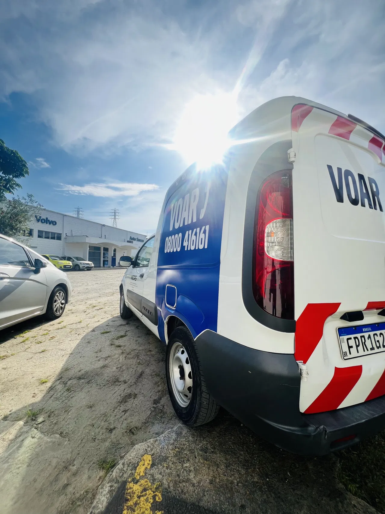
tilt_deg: +1.7
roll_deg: +0.4
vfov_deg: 106.2
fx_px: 193
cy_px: 257
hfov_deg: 89.9
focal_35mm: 13
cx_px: 192
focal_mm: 1.57
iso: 32
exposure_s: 1/1248
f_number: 1.8
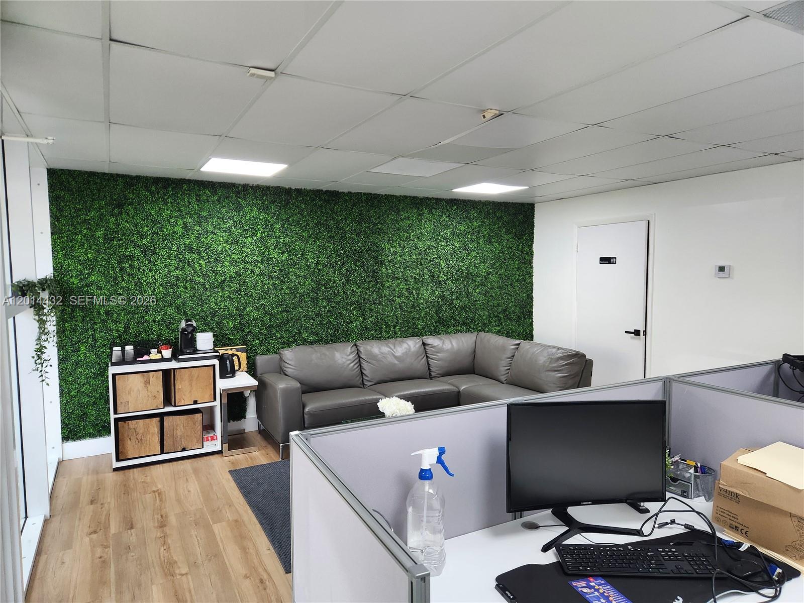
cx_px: 402
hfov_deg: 73.9
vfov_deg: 58.9
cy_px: 302
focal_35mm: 23
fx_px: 534
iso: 250
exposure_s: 1/120
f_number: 1.8
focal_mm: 5.4
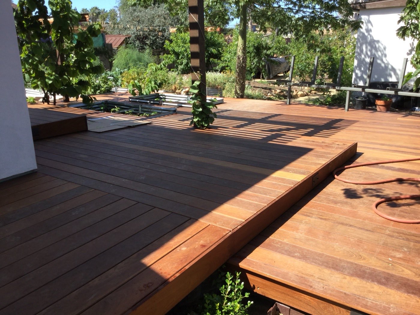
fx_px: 376
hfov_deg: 58.4
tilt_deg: -18.1
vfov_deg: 45.4
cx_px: 210
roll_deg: +0.1
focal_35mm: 31
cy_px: 158
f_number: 2.4
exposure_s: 1/466
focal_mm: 3.3
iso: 25
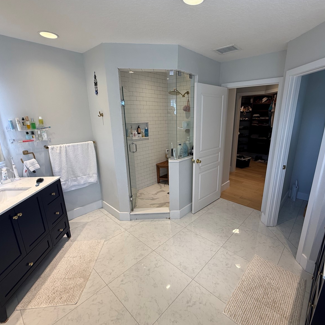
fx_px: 181
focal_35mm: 17
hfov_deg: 83.6
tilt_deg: -15.5
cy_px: 164
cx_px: 181
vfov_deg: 84.0
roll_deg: +0.5
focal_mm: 2.22
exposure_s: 1/120
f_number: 2.2
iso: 100
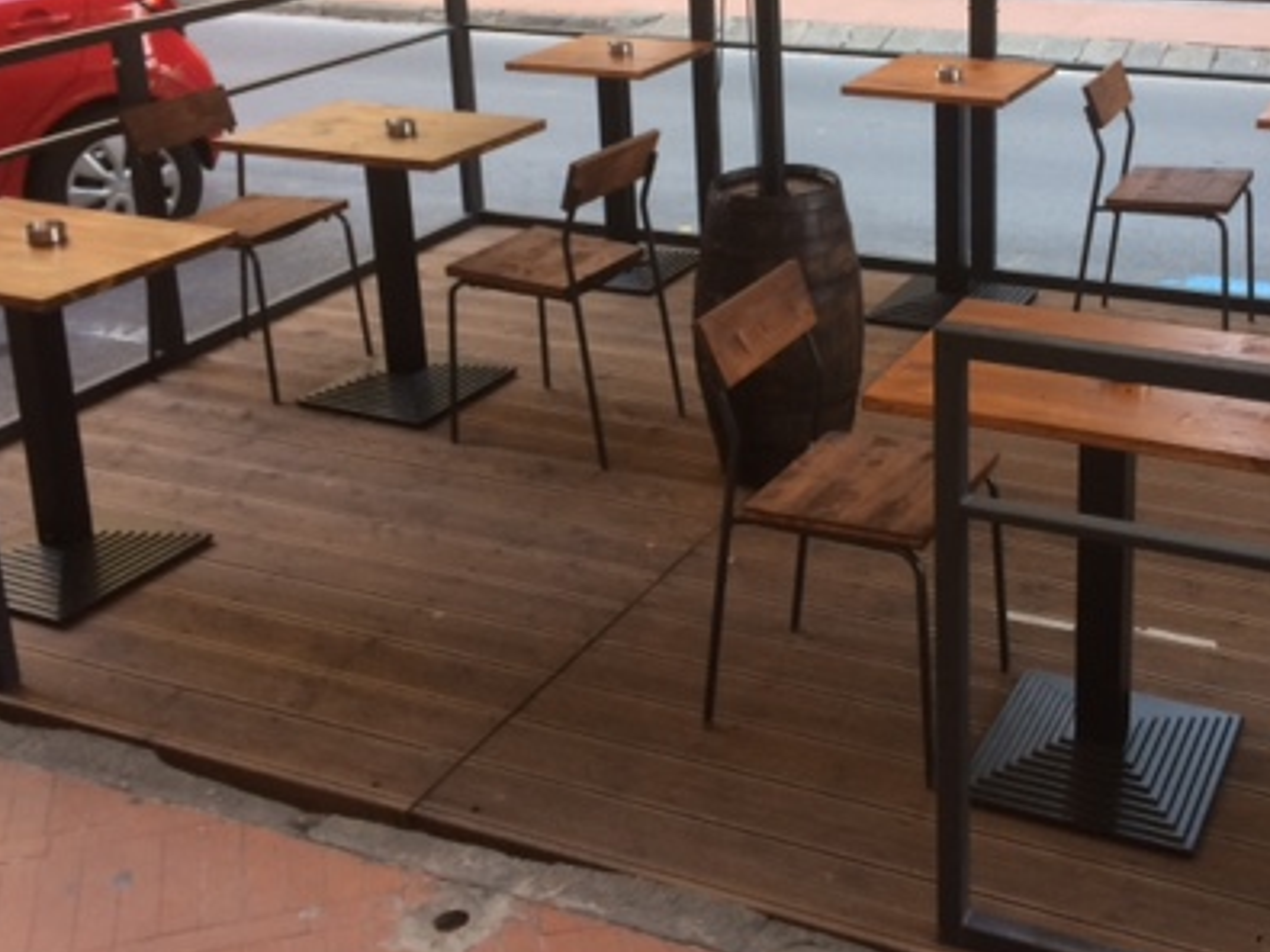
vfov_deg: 30.2
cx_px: 865
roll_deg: +1.4
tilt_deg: -16.6
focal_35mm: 47
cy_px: 196
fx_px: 1724
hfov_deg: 39.9
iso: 50
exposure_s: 1/33
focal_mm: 4.15
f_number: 2.2
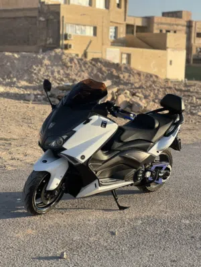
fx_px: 596
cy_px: 134
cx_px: 100
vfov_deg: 25.3
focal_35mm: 77
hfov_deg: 19.1
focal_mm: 9
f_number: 2.8
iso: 32
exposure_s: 1/355
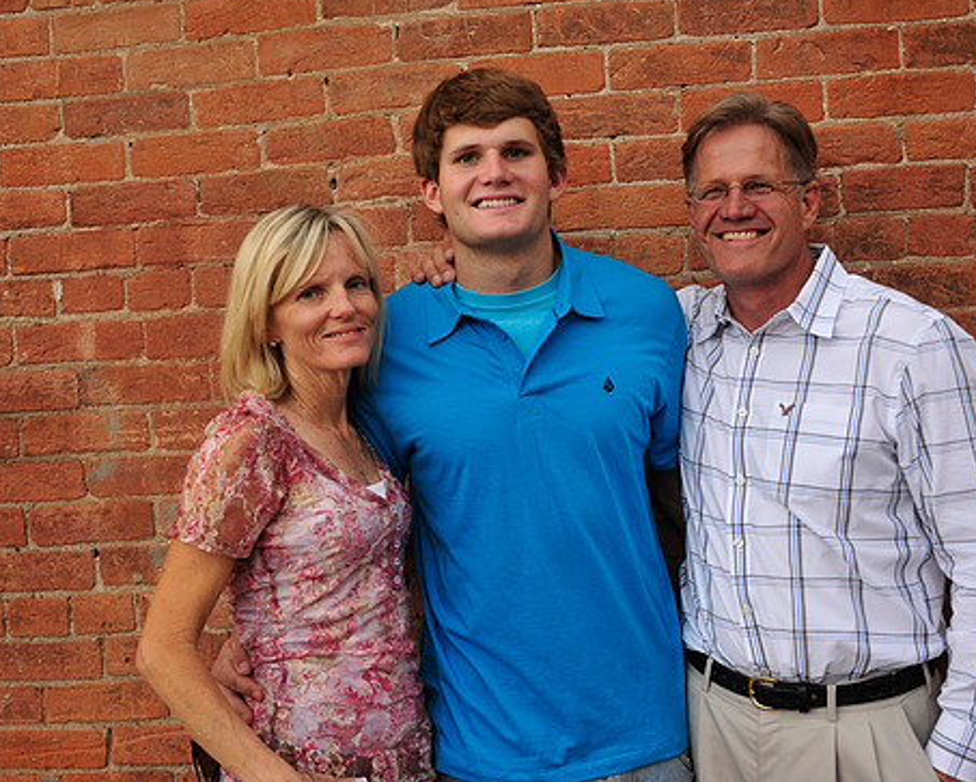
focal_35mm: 48
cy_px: 388
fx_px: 1387
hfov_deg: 38.7
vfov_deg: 31.5
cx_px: 418
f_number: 4.5
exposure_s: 1/400
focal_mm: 40
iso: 1000
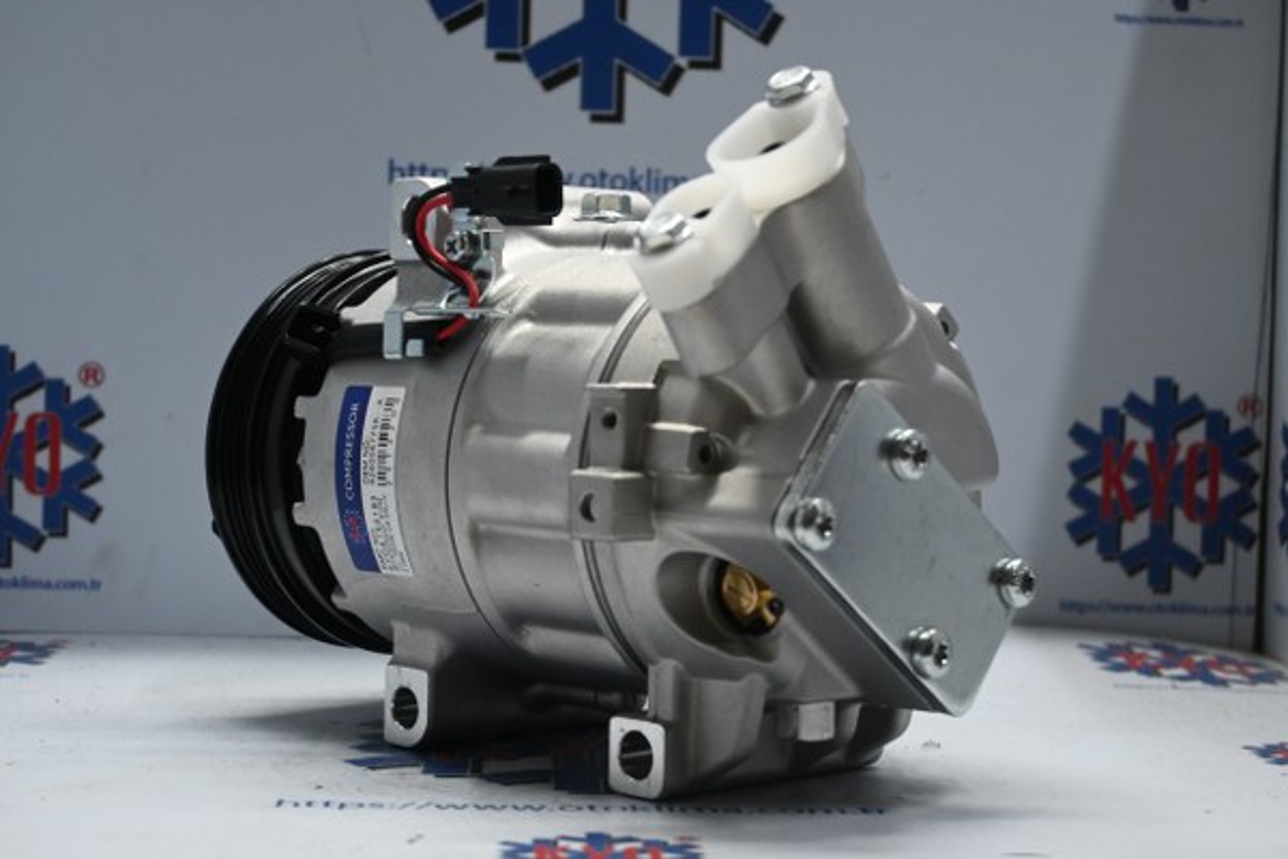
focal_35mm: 66
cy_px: 430
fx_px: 2361
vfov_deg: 20.6
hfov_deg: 30.5
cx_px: 644
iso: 1250
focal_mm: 44
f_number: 6
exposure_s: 1/80
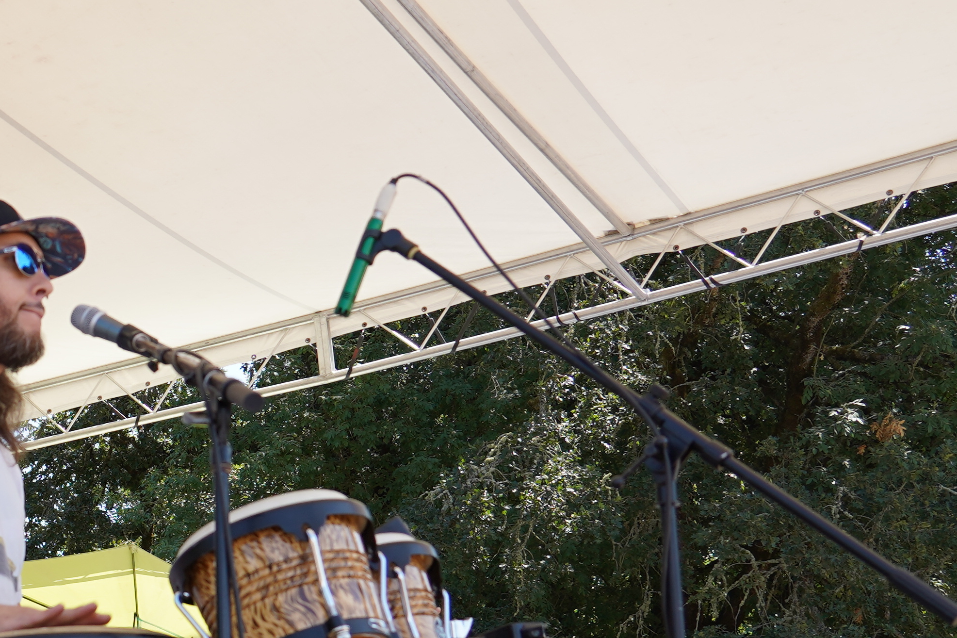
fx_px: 1940
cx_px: -226
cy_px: 549
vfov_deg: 18.4
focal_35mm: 73
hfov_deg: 24.7
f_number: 5
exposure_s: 1/250
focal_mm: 24
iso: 100
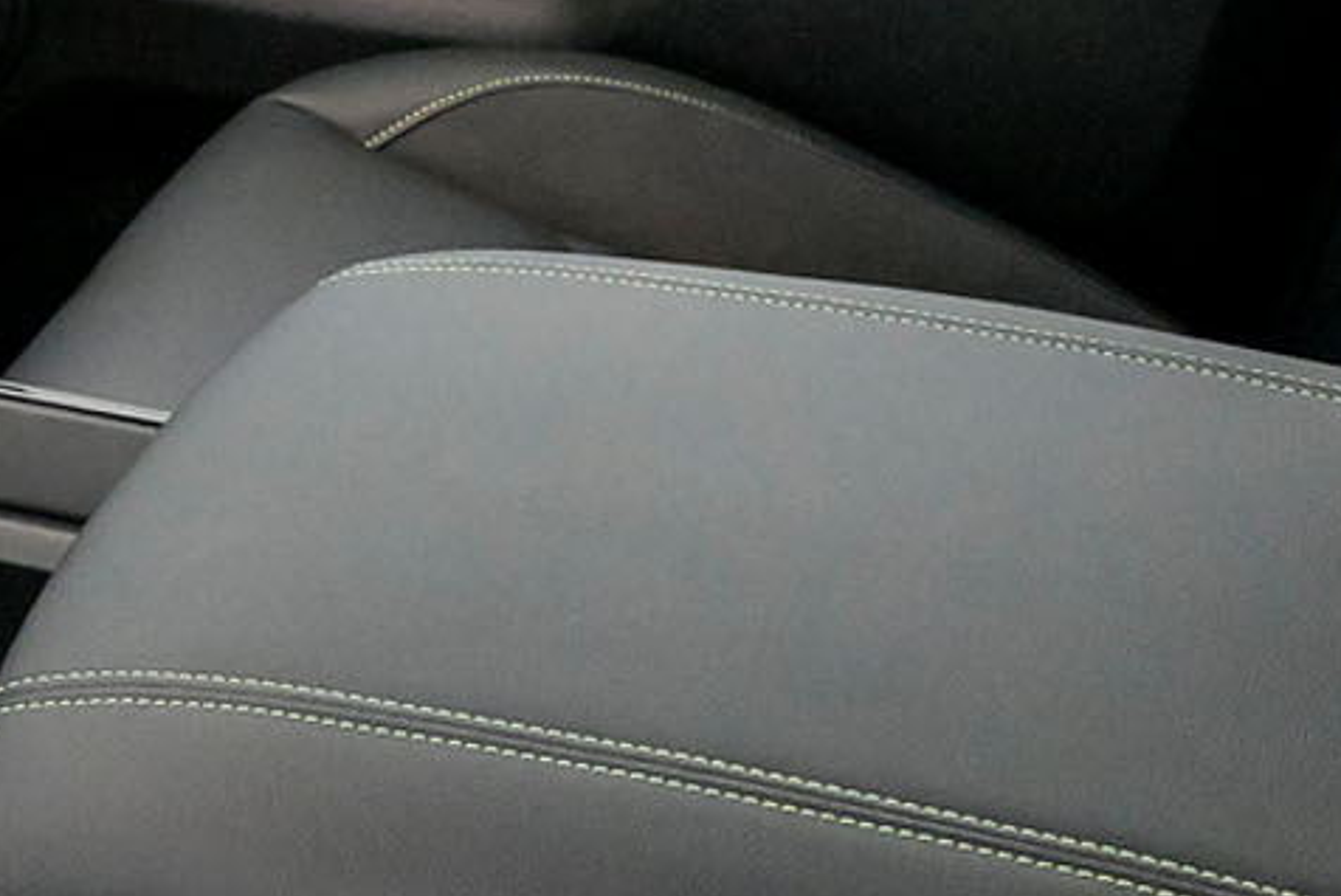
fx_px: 3839
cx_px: -361
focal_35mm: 103
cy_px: 626
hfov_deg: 18.5
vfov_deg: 13.3
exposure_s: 1/20
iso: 3200
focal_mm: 14
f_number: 5.6
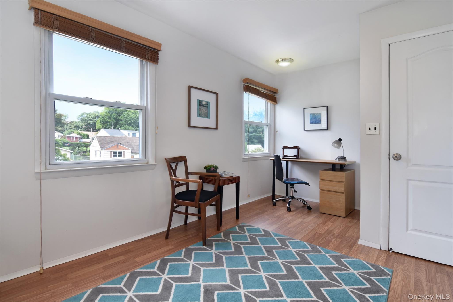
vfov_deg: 72.0
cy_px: 151
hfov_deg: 95.0
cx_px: 226
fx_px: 208
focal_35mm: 16
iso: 640
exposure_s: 1/60
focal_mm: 11
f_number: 11
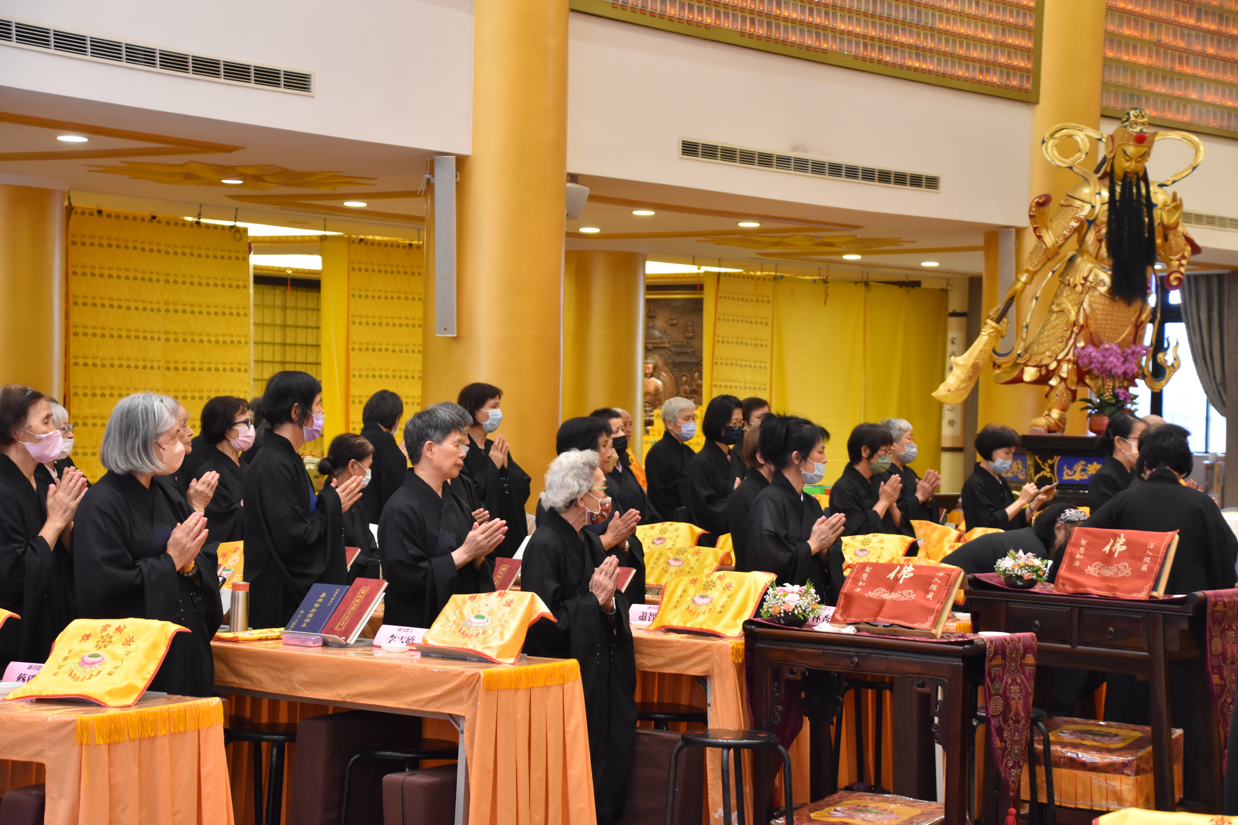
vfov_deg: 18.2
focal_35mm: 75
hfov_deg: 27.0
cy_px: 412
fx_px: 2579
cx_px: 619
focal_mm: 50
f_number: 5
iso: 1600
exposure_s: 1/100
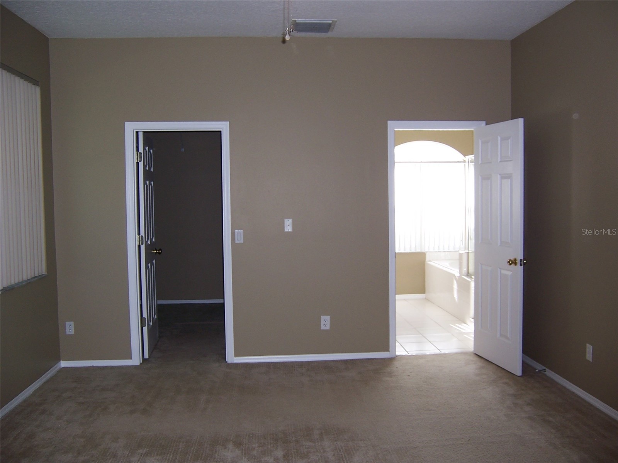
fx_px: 589
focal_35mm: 33
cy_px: 232
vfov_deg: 42.9
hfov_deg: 55.4
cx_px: 309
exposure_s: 1/60
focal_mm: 5.5
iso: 80
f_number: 2.8
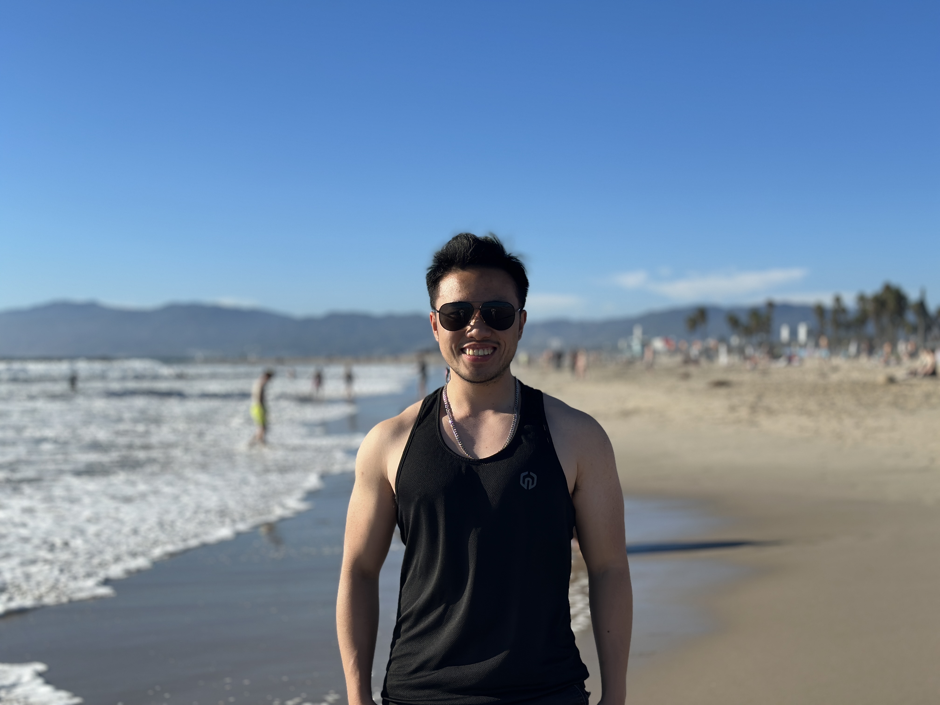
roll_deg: -0.9
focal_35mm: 48
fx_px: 1303
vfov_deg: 30.3
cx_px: 470
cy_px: 352
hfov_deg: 39.7
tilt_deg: -0.2
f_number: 1.78
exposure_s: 1/6623
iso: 80
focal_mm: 6.86
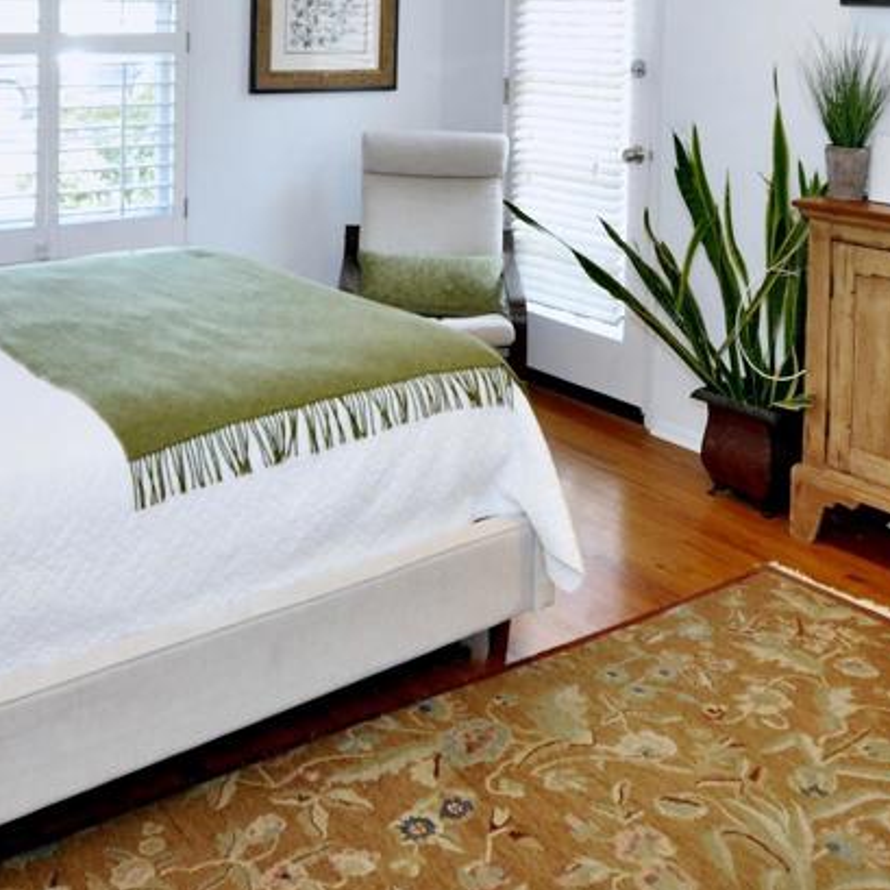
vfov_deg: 45.4
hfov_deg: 46.7
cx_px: 329
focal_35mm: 35
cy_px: 215
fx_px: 1020
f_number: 4
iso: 800
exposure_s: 1/60
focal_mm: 11
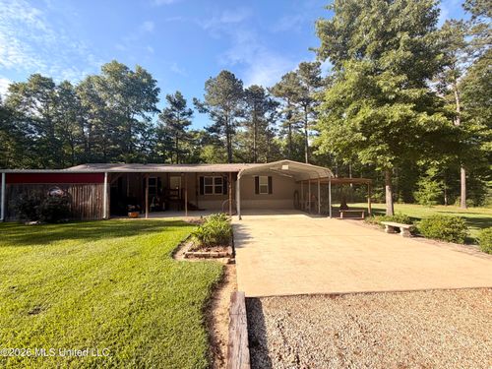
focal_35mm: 14
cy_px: 184
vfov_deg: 85.7
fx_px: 199
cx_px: 246
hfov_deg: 102.1
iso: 32
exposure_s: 1/770
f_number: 2.2
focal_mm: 2.22
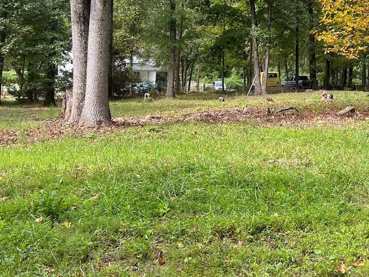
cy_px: 61
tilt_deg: -0.1
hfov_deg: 32.3
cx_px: 300
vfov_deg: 24.9
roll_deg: -1.4
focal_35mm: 58
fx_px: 618
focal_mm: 5.7
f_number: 1.5
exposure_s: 1/696
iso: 50
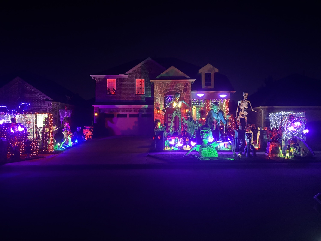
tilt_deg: +1.8
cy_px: 120
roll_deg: -0.2
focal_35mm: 26
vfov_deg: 53.1
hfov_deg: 67.3
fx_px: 241
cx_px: 160
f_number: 1.6
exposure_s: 1/24
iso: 1000
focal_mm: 5.96
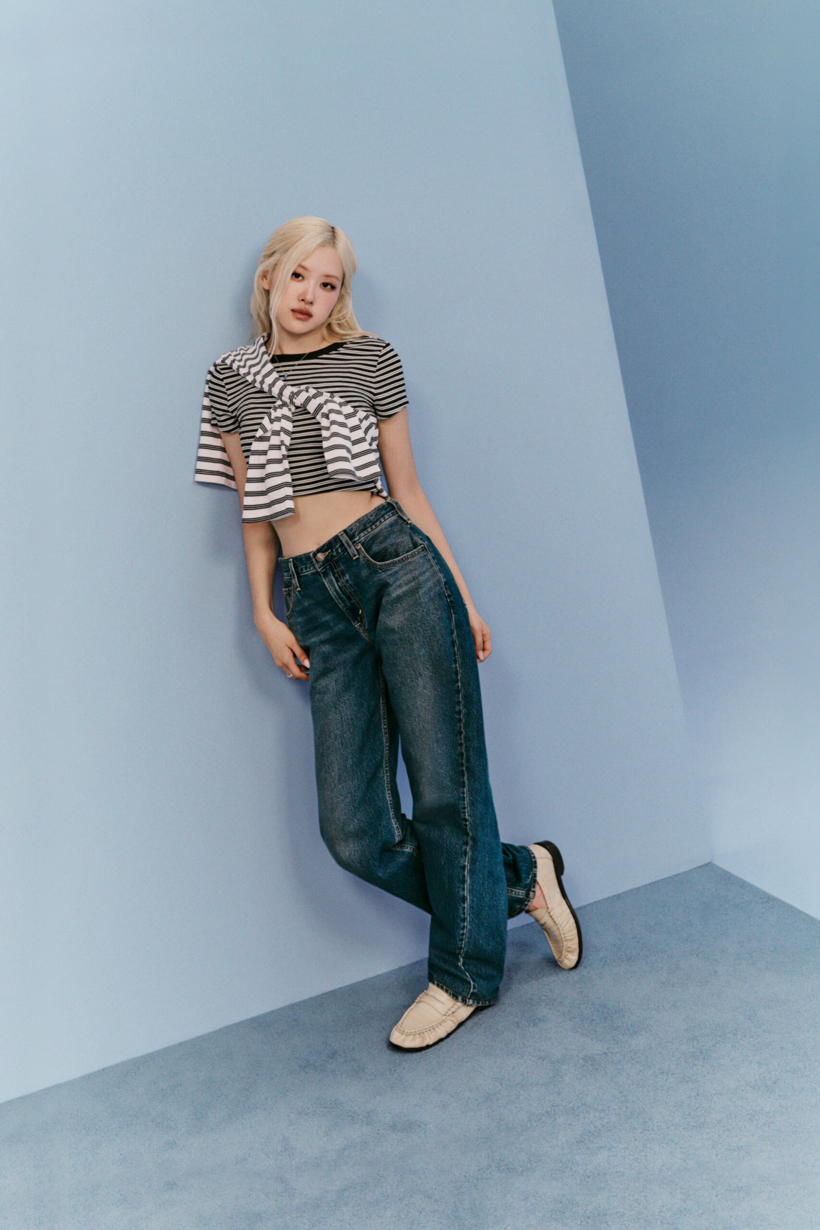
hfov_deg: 27.0
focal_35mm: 50
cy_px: 615
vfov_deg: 39.6
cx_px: 410
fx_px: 1708
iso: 400
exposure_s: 1/200
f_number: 4
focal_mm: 50
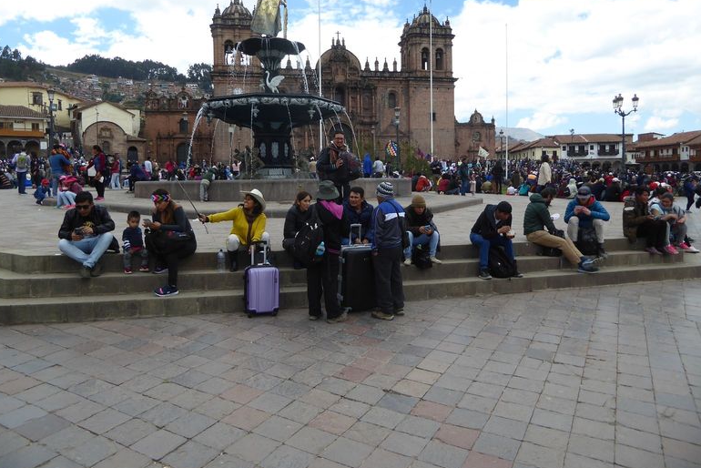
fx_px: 526
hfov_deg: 67.3
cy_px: 201
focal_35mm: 27
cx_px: 338
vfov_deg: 47.8
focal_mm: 4.3
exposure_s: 1/500
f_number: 3.3
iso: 80
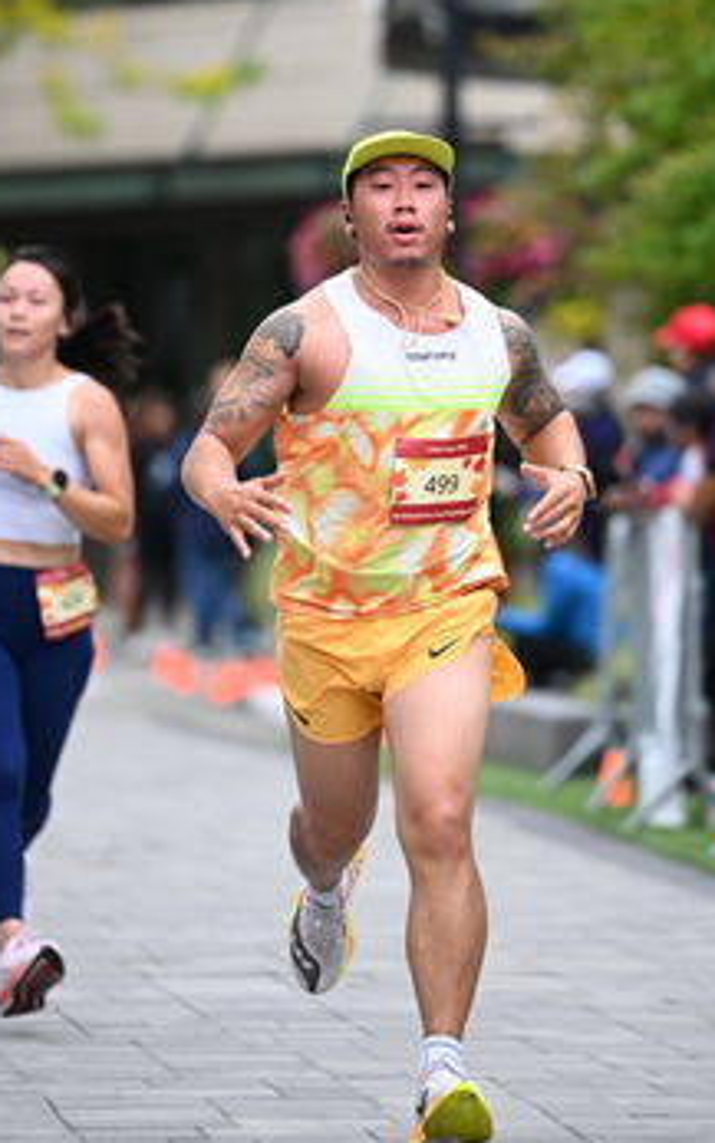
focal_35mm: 323
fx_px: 10066
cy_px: 395
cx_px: 404
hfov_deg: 4.1
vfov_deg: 6.5
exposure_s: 1/2000
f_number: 2.8
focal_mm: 200
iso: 640
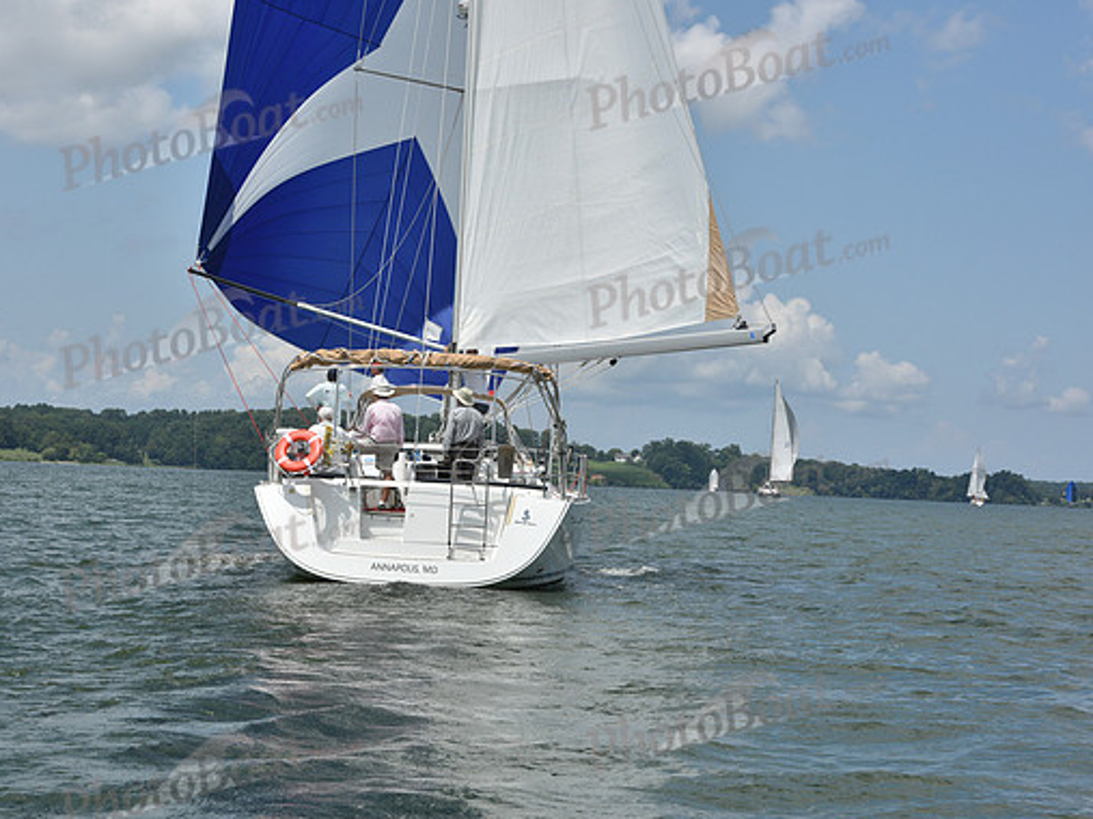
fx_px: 2431
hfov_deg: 25.3
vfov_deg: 19.1
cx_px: 476
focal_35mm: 77
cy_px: 415
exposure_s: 1/1000
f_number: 11
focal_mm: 70
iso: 320
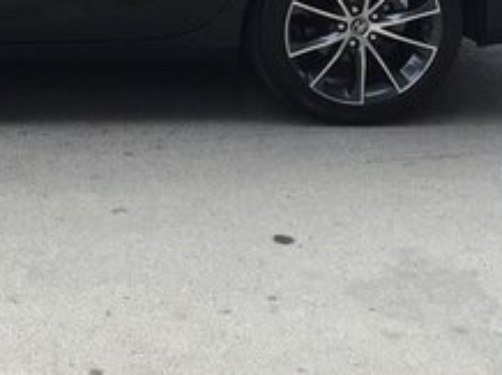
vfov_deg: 16.0
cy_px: -98
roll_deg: +1.1
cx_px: -71
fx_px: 1275
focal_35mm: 88
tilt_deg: -13.4
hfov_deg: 21.0
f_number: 2.2
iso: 32
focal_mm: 4.15
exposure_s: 1/50
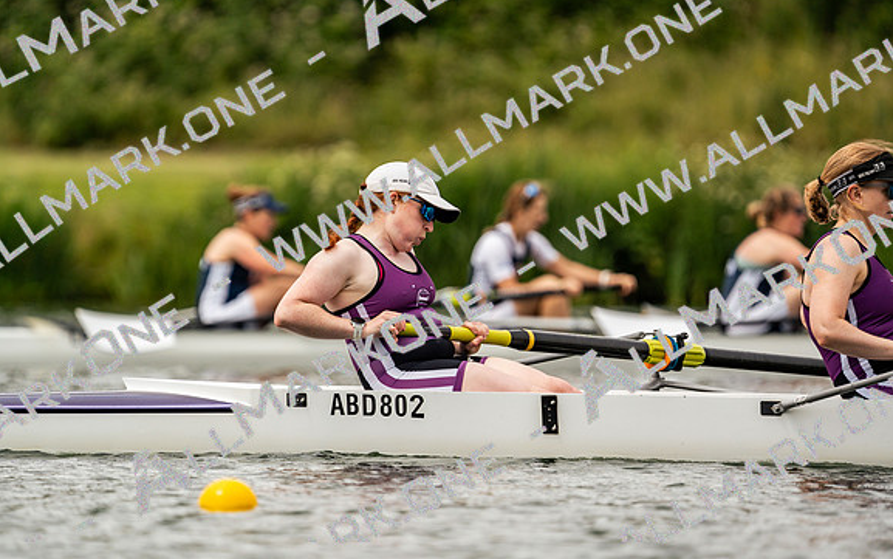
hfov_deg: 4.2
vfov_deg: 2.6
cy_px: 276
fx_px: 12294
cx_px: 447
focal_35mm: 505
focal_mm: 493
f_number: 6.3
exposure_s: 1/2000
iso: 250
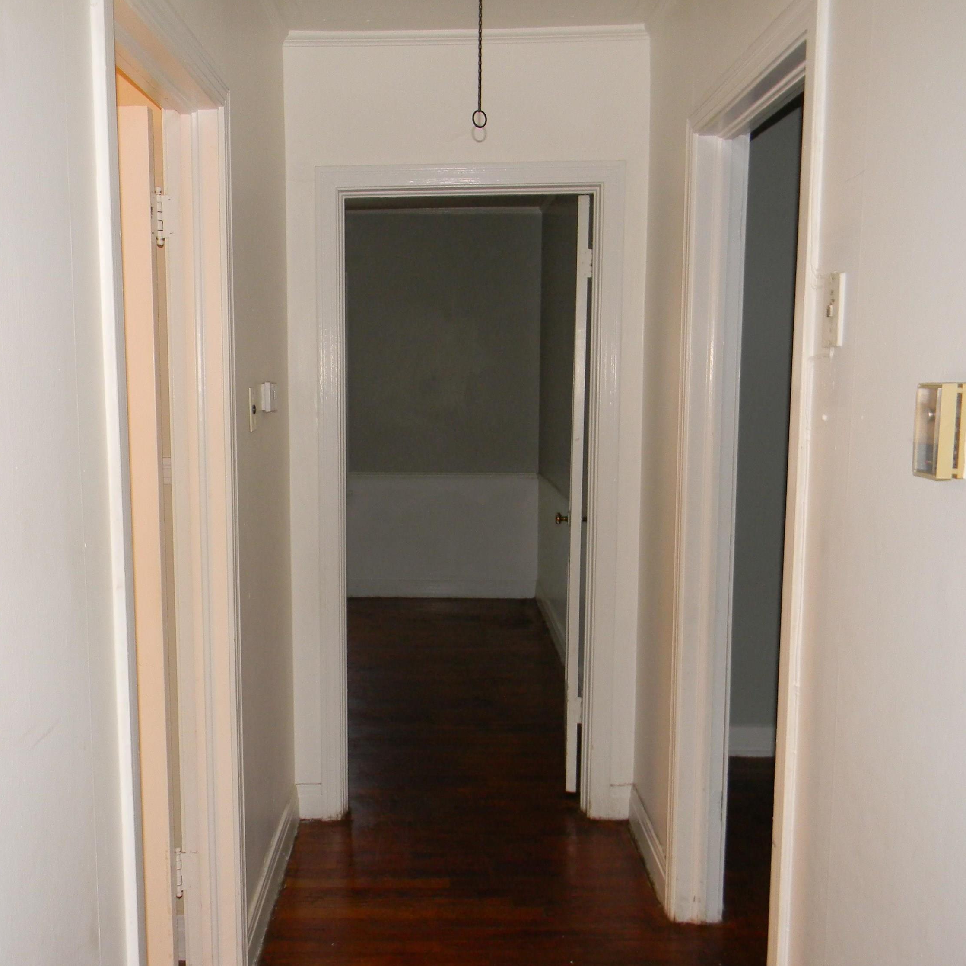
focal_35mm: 34
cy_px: 494
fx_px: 1073
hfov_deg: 48.4
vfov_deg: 48.4
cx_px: 437
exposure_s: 1/26
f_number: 3.5
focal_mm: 5
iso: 200
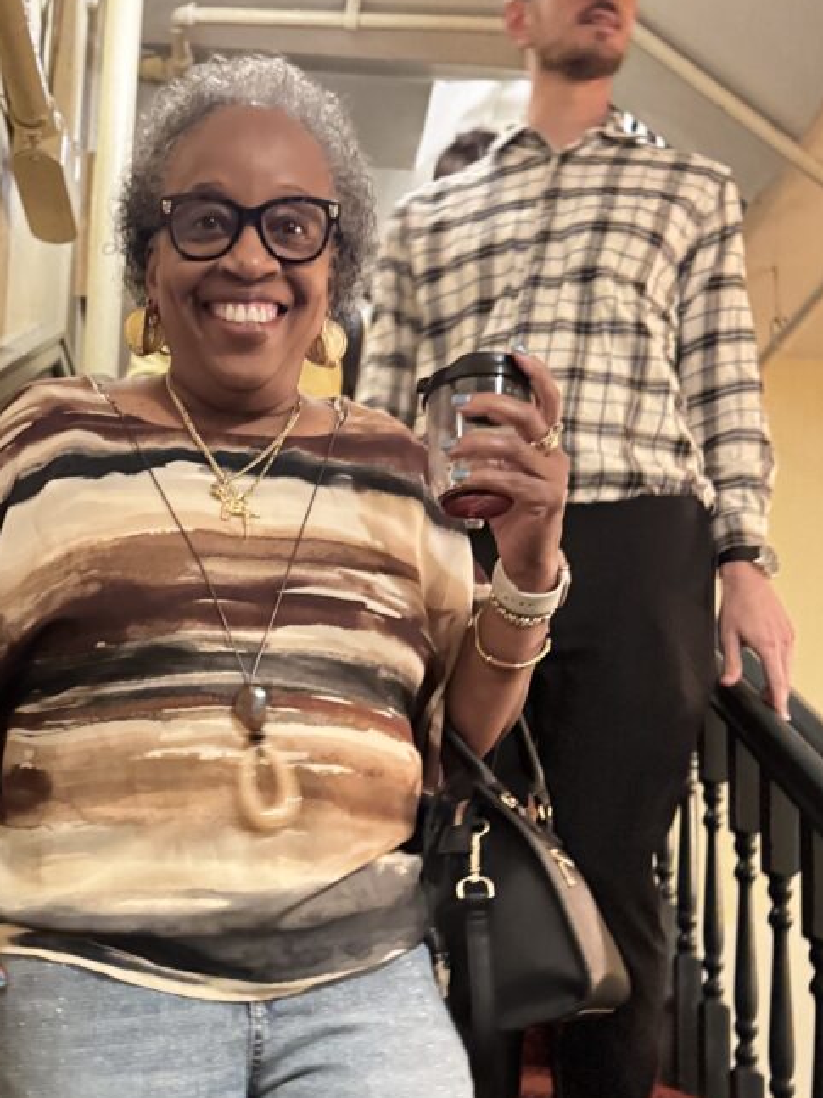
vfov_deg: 47.2
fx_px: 1205
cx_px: 205
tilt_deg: +6.9
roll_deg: -2.3
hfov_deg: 36.8
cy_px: 823
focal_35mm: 38
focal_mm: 6.76
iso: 1600
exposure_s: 1/24
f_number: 1.78
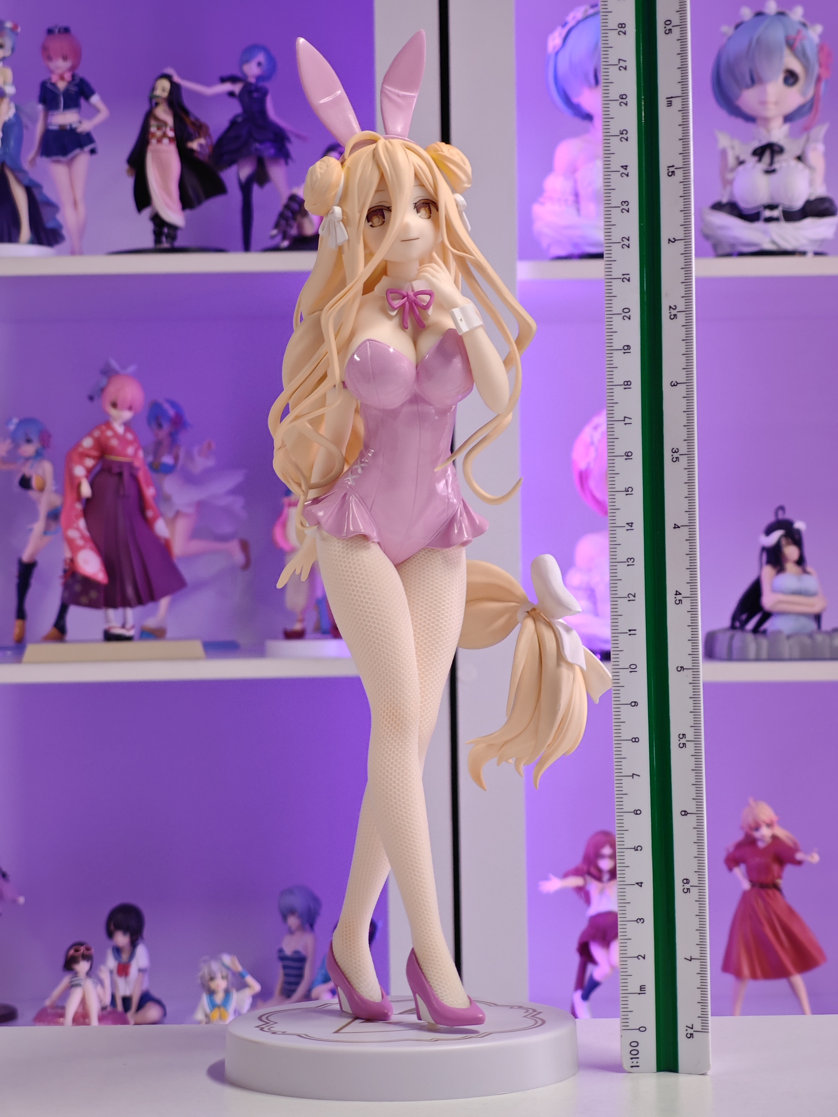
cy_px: 558
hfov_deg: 18.4
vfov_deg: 24.4
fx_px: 2582
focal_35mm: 80
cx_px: 419
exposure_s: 1/25.1
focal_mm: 7.48
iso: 400
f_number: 2.4
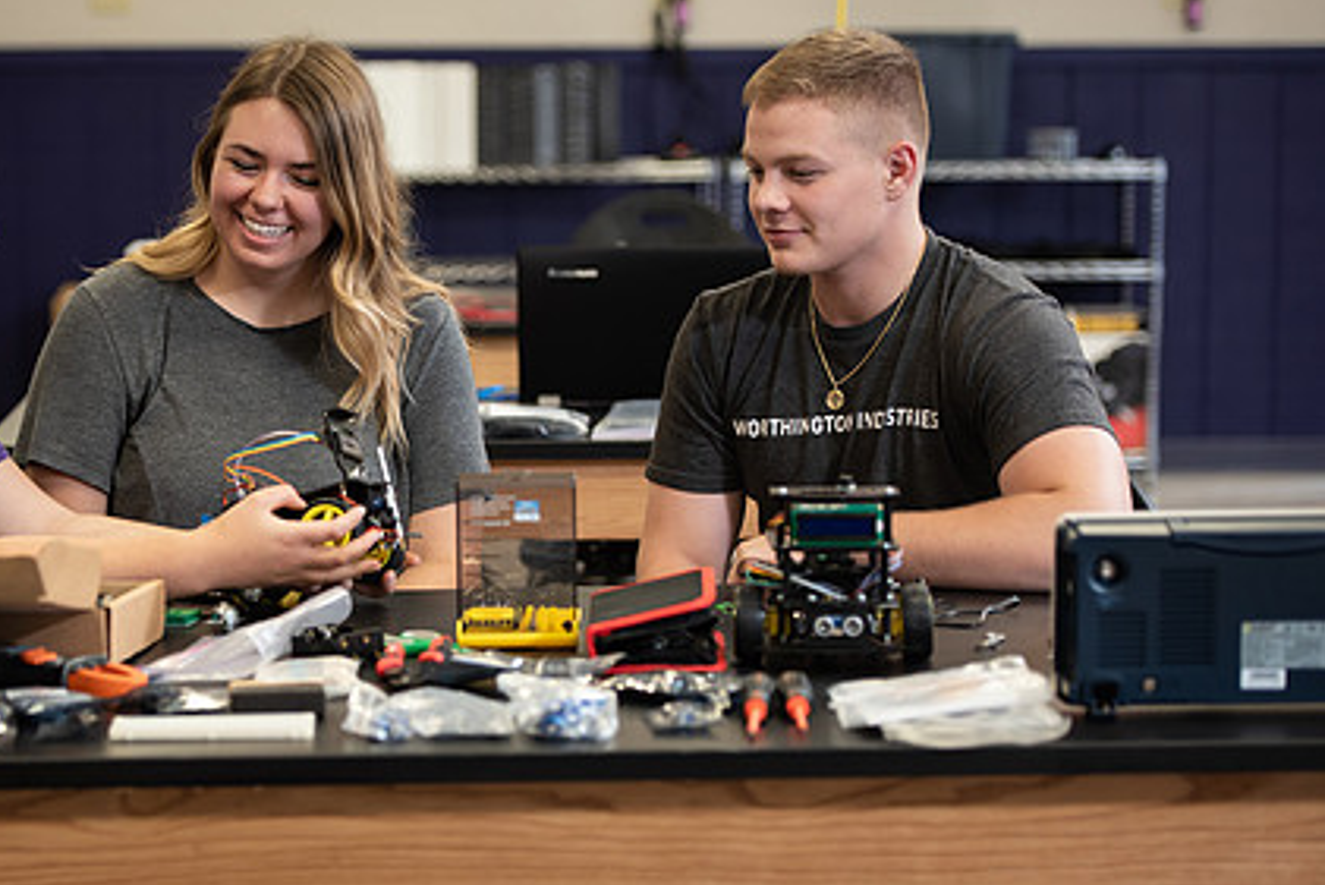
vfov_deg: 11.7
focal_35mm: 117
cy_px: 493
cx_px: 415
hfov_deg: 17.4
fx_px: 4307
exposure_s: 1/200
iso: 640
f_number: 3.2
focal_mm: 85
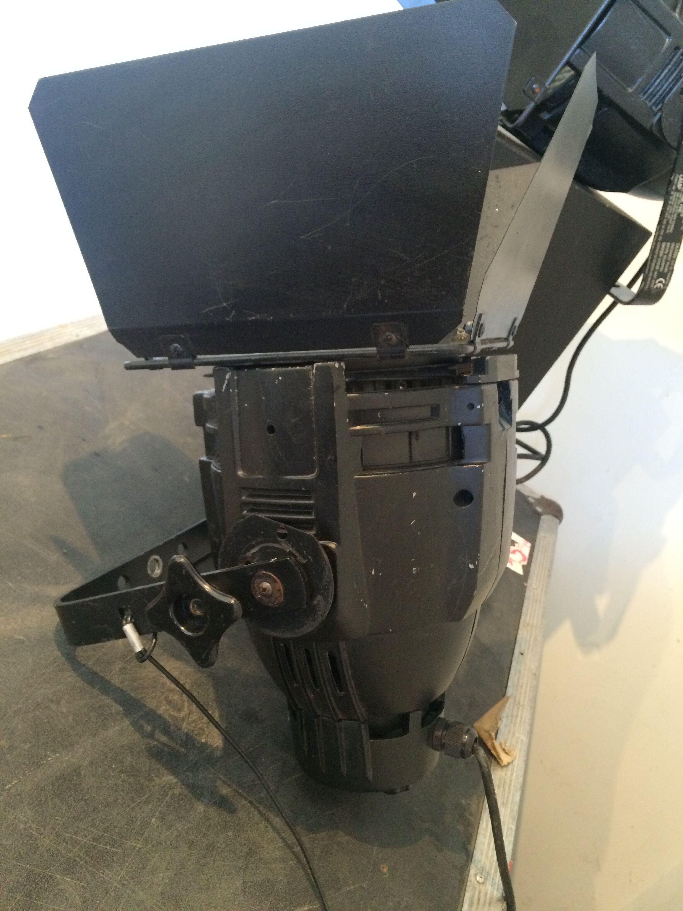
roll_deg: -31.7
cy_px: 456
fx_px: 763
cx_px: 342
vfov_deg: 61.7
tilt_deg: -25.8
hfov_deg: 48.2
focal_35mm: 29
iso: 320
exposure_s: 1/33
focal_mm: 4.15
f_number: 2.2
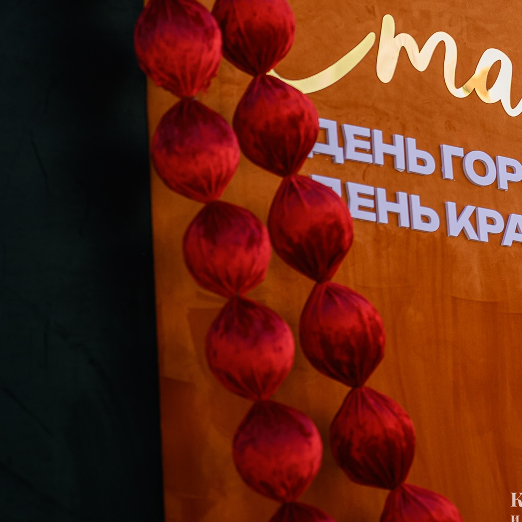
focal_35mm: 162
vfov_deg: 10.8
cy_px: 103
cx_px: 608
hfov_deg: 10.6
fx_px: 2764
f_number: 2.8
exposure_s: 1/800
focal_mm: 75
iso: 160
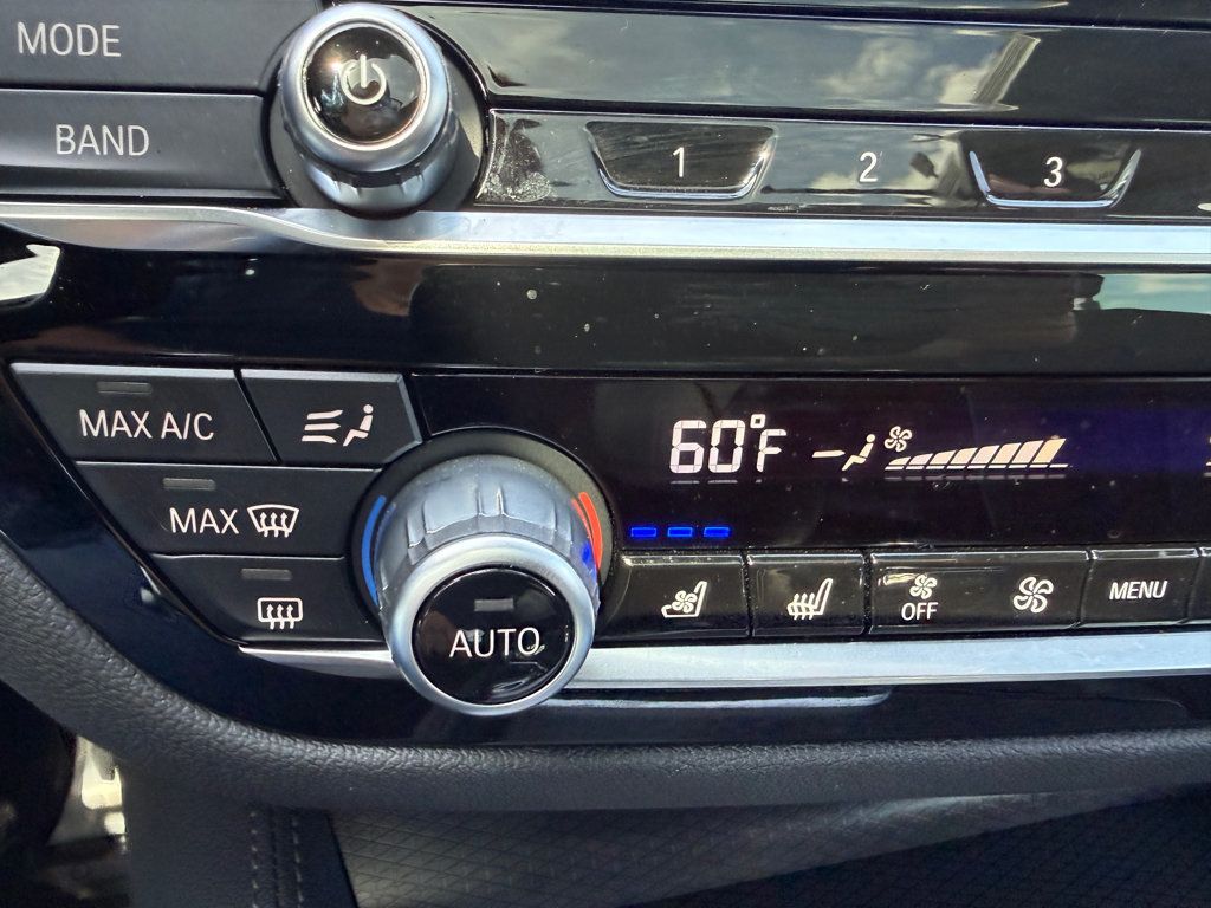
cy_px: 454
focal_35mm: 24
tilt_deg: -29.9
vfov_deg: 56.8
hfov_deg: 71.6
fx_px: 840
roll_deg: -2.6
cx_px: 606
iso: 400
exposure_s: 1/148
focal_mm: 2.22
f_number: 2.2
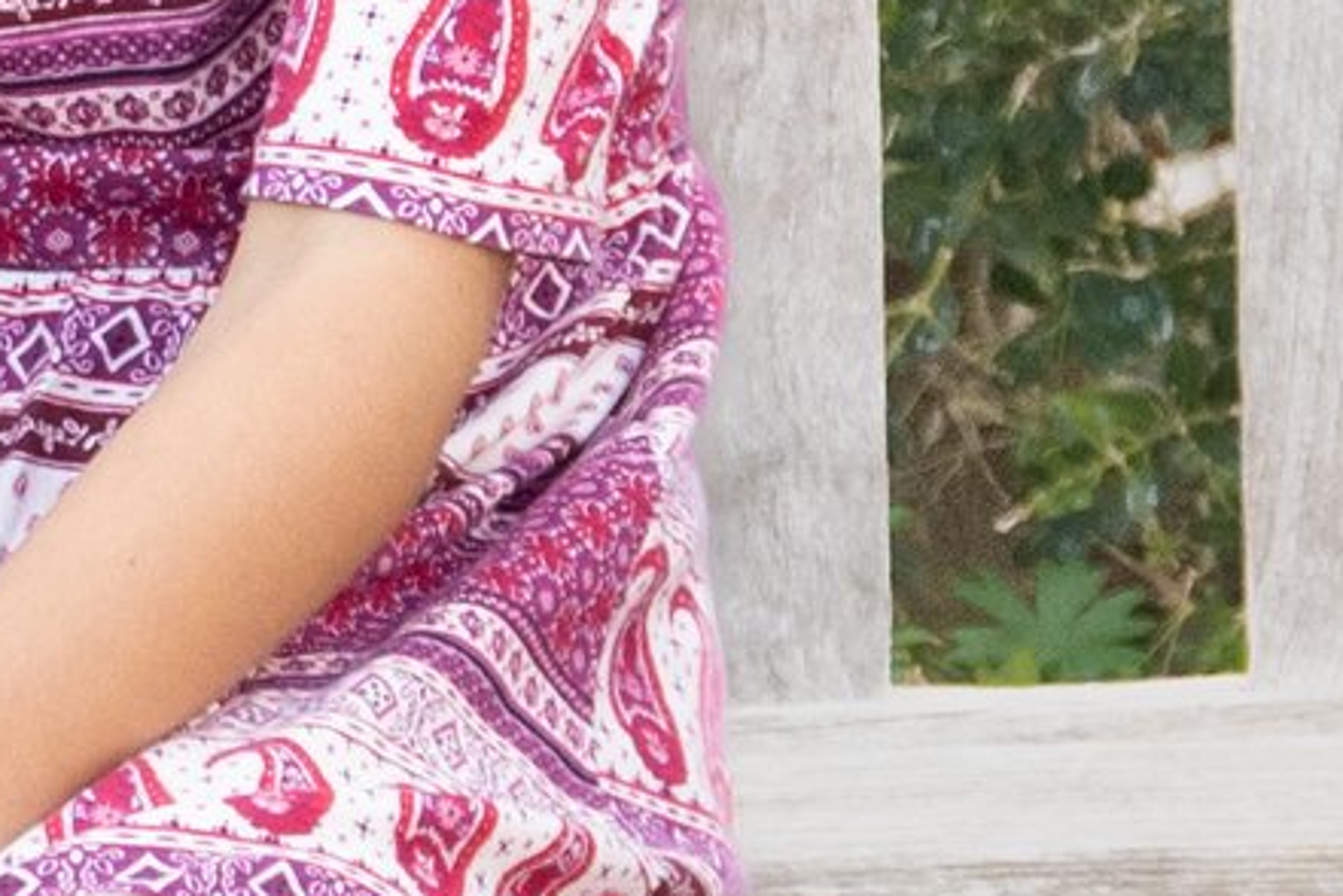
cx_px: -1641
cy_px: -4
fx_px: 21785
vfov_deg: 2.4
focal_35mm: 584
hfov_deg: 3.5
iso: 640
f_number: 3.2
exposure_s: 1/400
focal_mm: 50
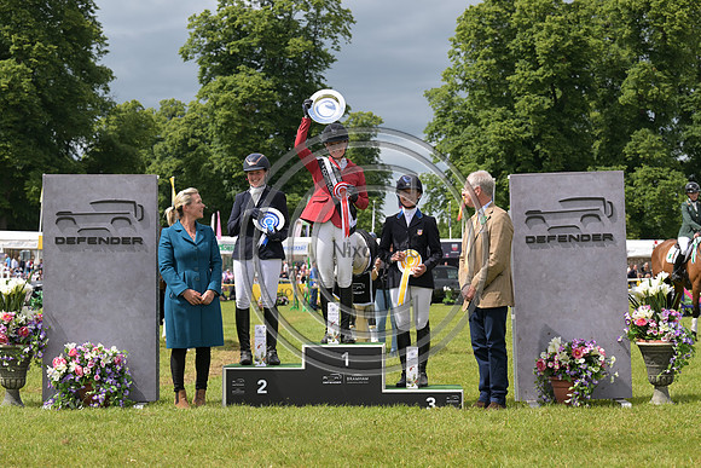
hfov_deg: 26.3
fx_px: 1500
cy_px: 234
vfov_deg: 17.7
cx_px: 350
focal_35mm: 77
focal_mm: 77
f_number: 5.6
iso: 250
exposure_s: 1/1250
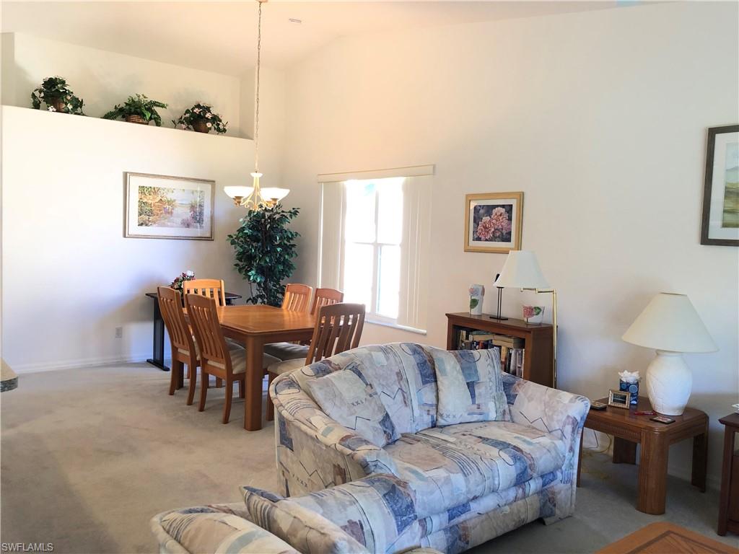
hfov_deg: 63.4
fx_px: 598
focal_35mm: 28
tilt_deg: -4.4
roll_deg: -2.7
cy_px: 277
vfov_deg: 49.7
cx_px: 370
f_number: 1.8
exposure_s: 1/20
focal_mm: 3.99
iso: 40
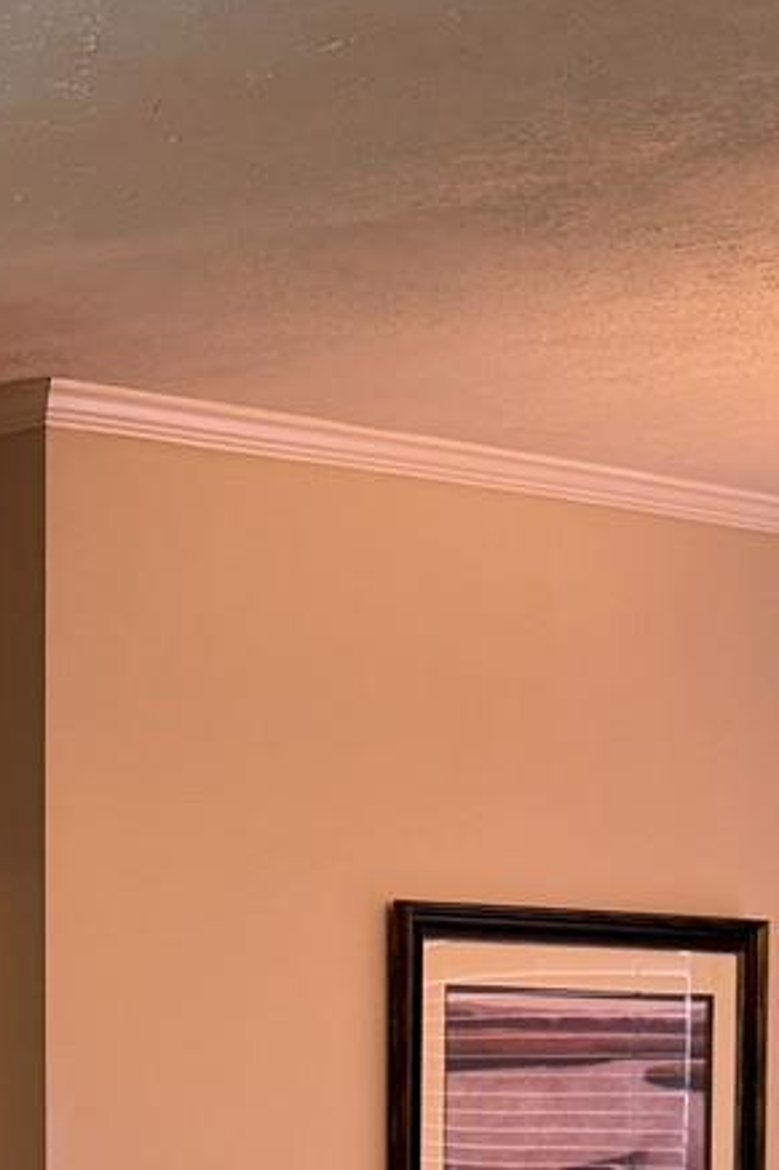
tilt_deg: -0.8
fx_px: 3800
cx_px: -717
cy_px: 1256
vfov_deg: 17.0
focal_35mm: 117
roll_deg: +0.6
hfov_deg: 10.8
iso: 125
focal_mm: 6.76
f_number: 1.78
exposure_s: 1/60
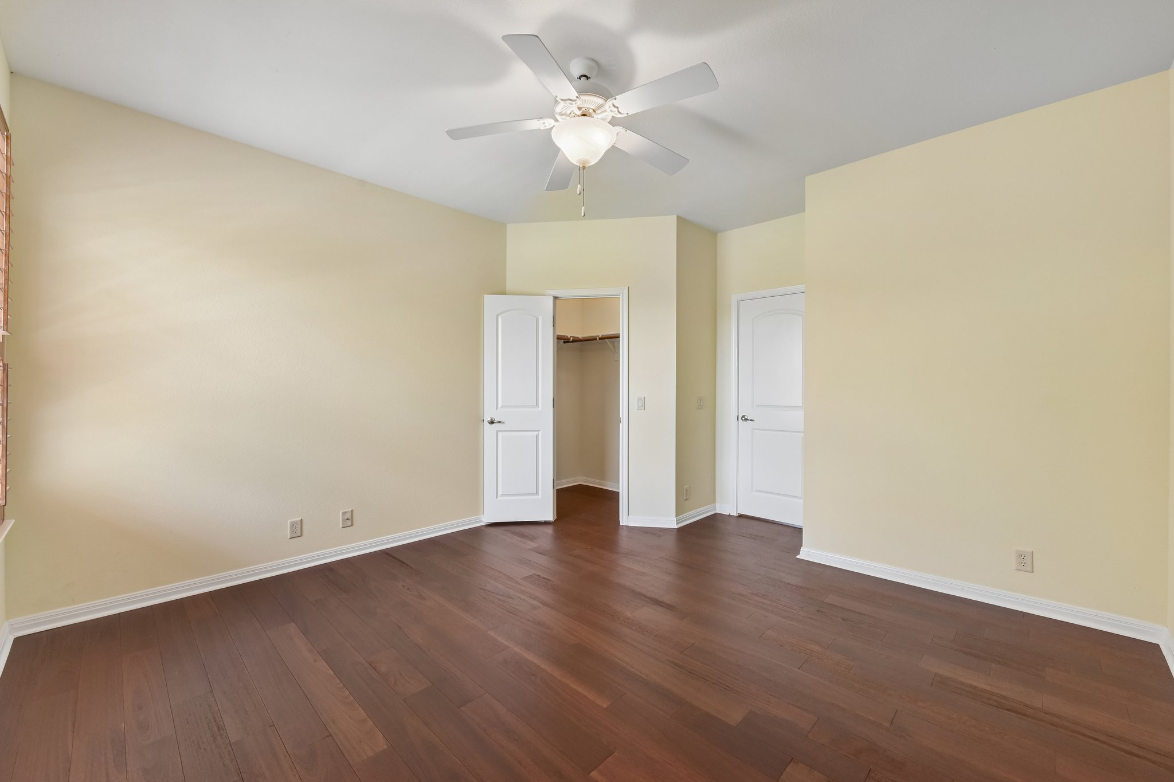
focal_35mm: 14
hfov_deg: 104.3
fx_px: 456
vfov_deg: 81.2
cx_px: 587
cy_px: 391
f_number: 8
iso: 400
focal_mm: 14
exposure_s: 1/15
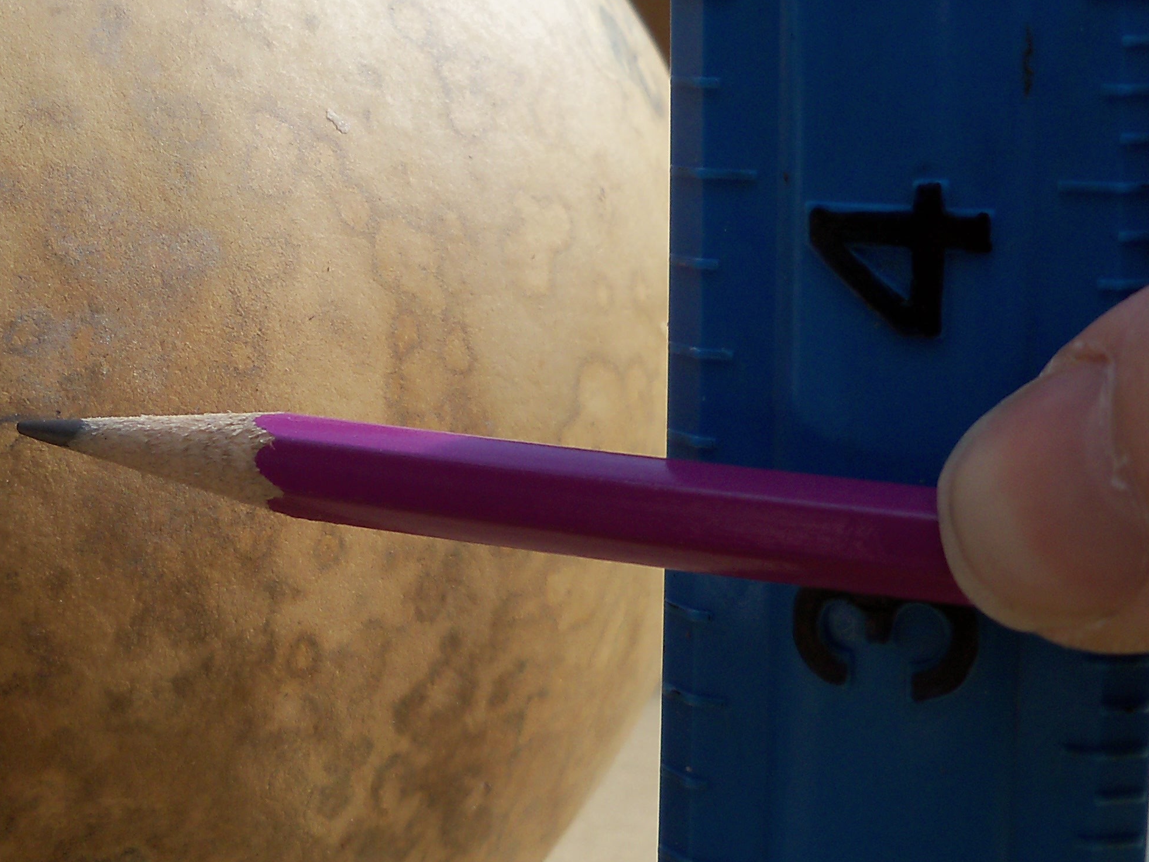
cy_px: 153
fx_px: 2158
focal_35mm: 65
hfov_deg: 29.5
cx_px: 329
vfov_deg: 22.2
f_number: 3.5
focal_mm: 6.2
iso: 80
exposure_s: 1/500
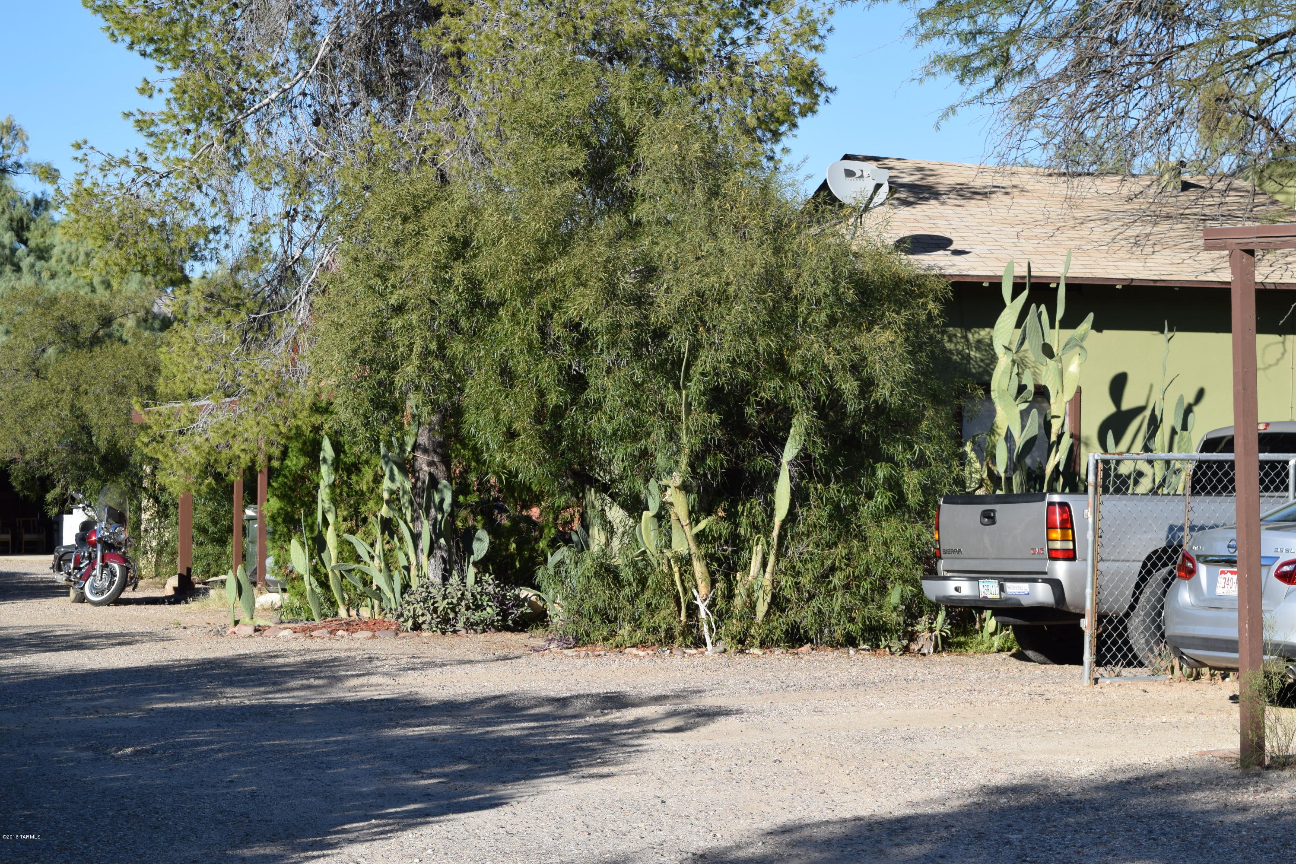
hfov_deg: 24.6
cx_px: 648
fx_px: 2970
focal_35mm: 82
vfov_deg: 16.6
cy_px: 432
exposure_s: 1/320
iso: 200
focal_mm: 55
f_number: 9
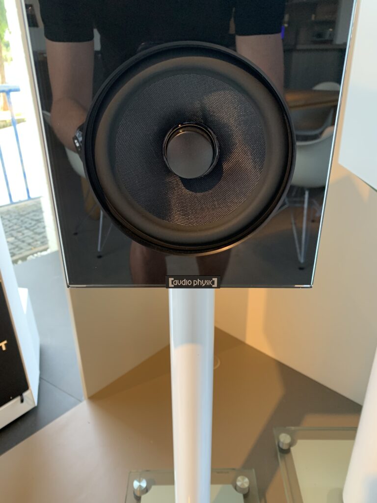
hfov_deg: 53.1
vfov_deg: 67.3
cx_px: 188
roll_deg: +0.7
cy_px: 252
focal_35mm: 26
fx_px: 378
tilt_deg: -26.2
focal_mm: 4.25
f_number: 1.8
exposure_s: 1/72
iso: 100
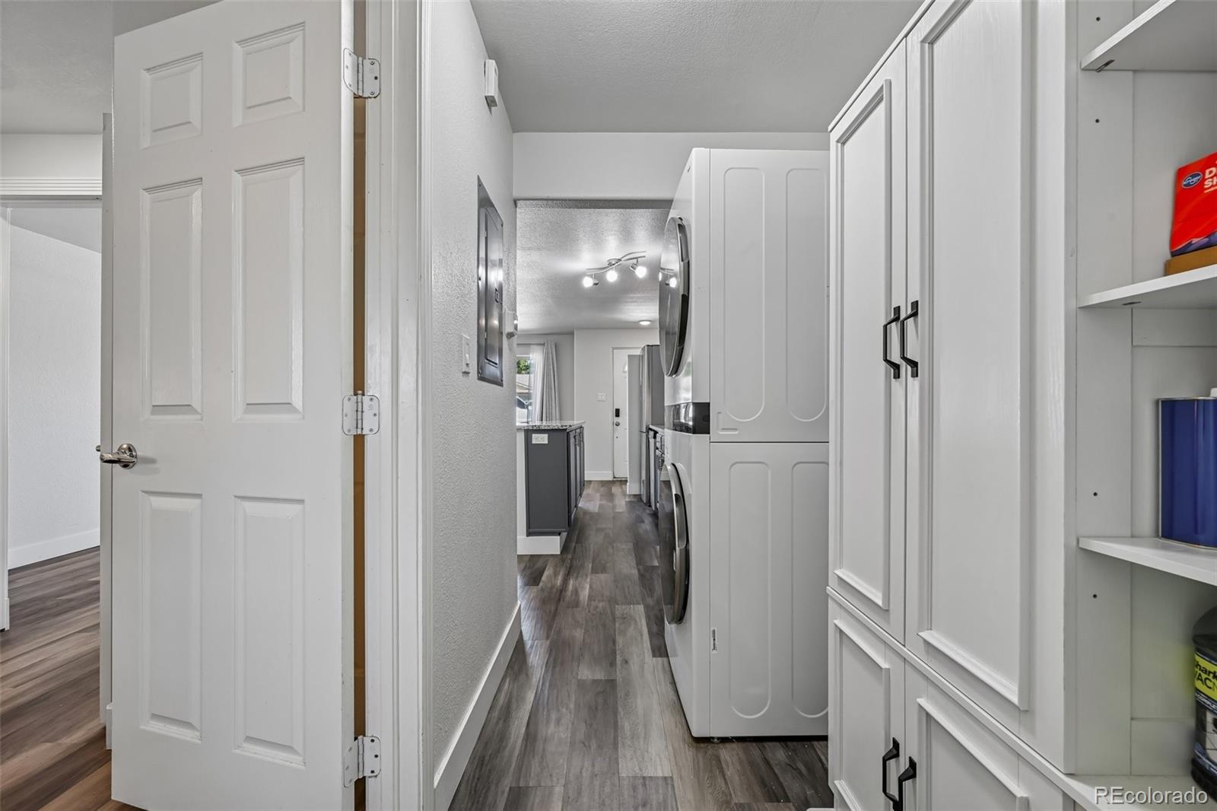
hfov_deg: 104.3
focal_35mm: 14
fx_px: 473
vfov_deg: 81.2
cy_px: 406
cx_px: 608
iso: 400
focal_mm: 14
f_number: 10
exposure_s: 1/13
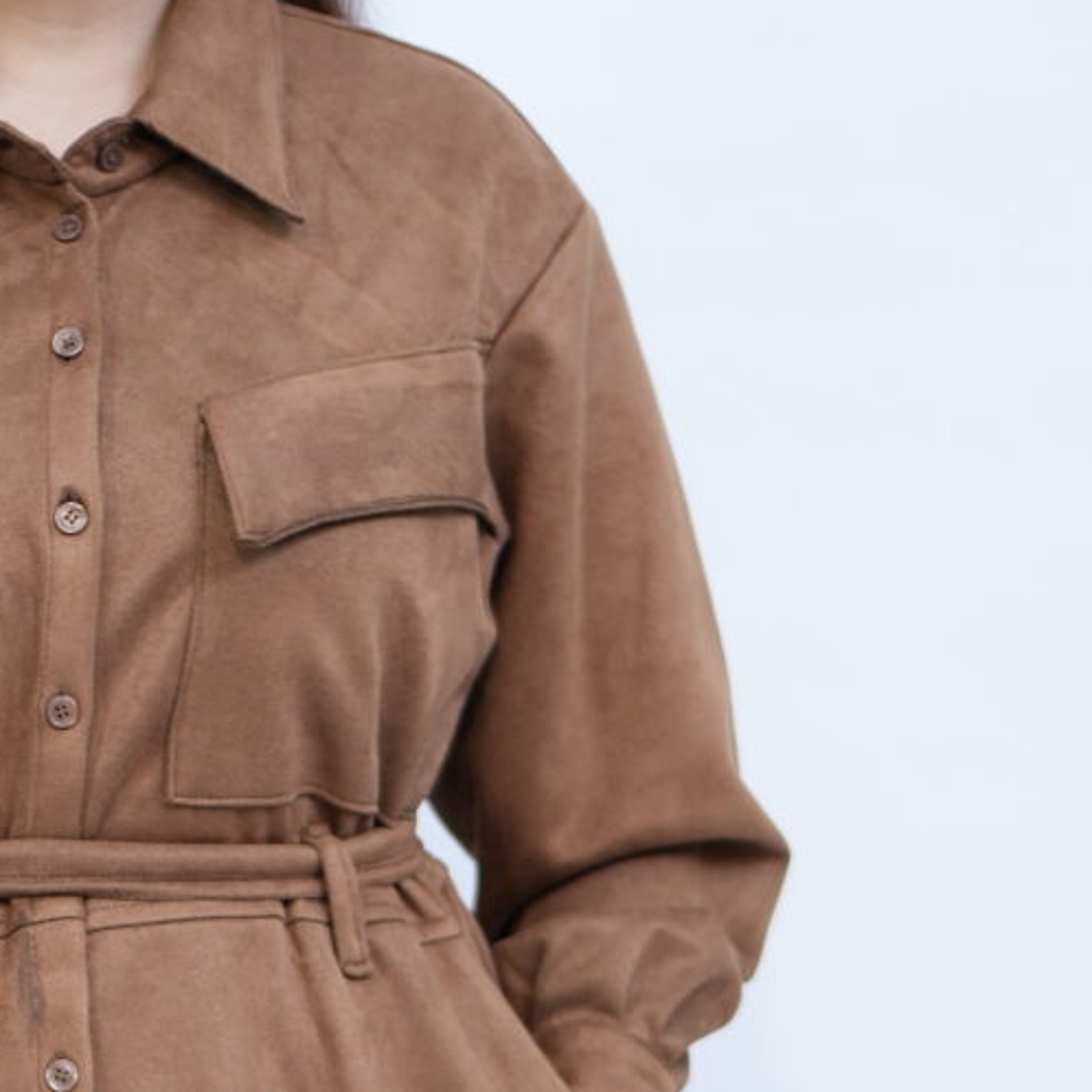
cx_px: 137
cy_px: 1178
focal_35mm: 153
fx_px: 5461
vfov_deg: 11.3
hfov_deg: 11.4
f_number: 1.4
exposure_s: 1/200
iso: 160
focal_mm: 35
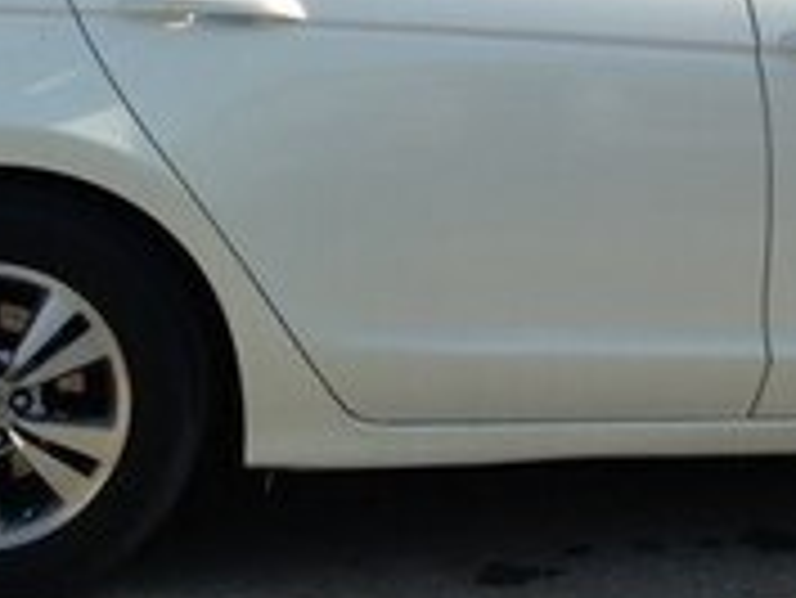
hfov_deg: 15.8
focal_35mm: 123
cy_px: -106
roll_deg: +1.0
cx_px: 693
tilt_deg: -6.6
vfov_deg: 11.8
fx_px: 2830
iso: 50
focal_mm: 4.12
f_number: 2.4
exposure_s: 1/733
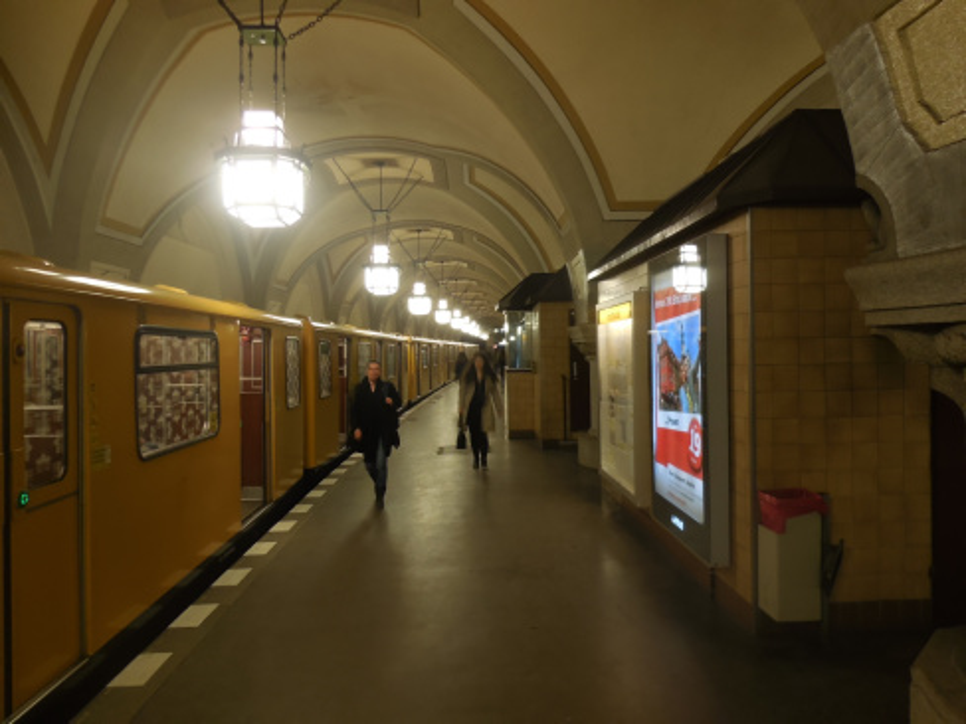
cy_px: 362
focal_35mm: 25
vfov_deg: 54.9
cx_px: 483
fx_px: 698
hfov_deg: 69.4
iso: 320
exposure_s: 1/30
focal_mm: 4.5
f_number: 3.1
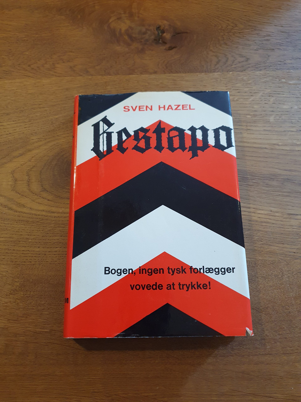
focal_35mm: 26
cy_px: 201
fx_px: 301
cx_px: 150
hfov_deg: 53.1
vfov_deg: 67.3
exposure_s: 1/50
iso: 200
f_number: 1.5
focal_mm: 4.32
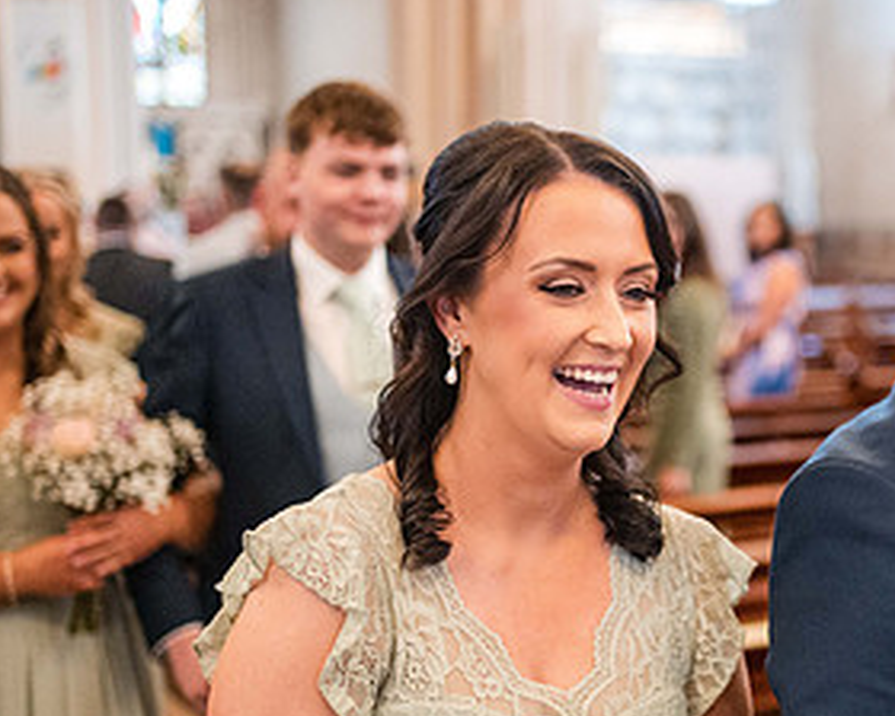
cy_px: 484
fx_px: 1801
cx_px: 758
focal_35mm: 68
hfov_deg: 27.2
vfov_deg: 22.4
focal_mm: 35
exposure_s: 1/500
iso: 8000
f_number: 1.8
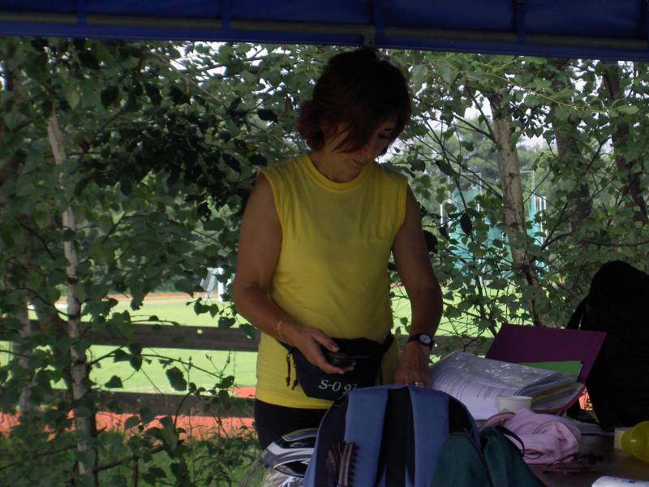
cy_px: 244
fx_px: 2175
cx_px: 324
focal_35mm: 116
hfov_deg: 17.0
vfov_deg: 12.8
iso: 100
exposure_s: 1/100
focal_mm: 24
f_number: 4.9
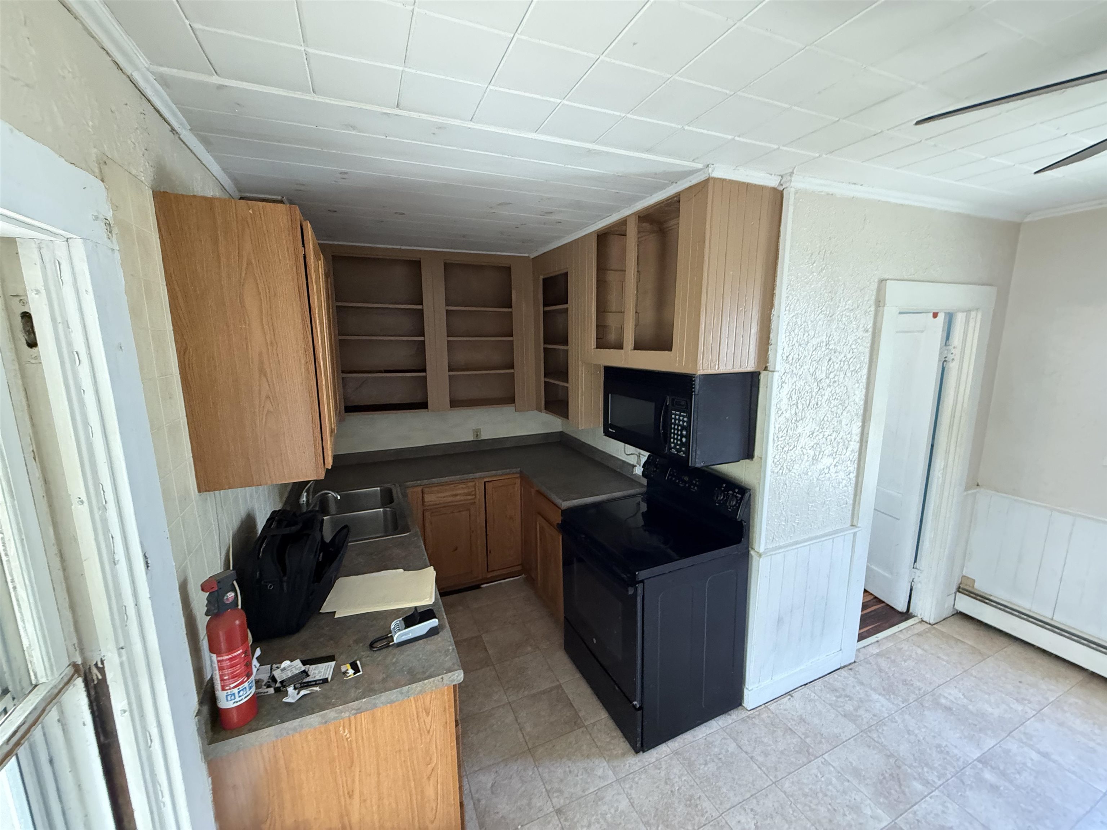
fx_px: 448
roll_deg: +1.6
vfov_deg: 85.7
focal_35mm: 14
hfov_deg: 102.1
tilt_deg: -9.1
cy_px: 415
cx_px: 554
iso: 500
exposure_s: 1/60
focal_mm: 2.22
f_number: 2.2
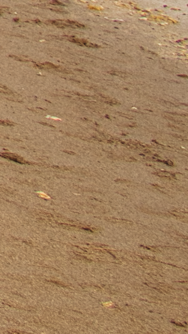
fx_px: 3233
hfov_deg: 2.8
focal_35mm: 365
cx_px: -1286
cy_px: -731
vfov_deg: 5.5
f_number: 5.6
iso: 200
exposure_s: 1/60
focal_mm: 24
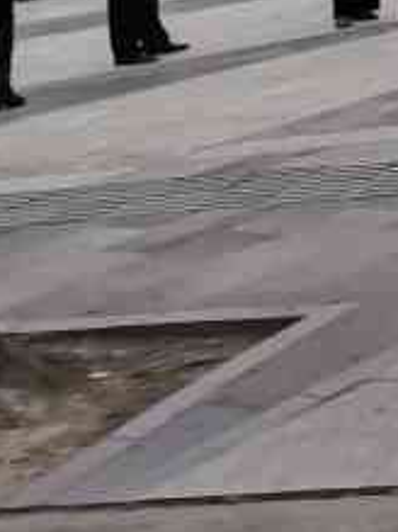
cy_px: -402
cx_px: 801
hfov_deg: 11.9
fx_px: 1703
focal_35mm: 111
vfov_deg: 15.4
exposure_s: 1/227
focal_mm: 4.75
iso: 50
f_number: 1.8
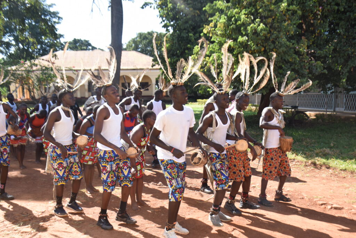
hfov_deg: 55.1
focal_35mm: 34
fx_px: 341
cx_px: 178
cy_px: 119
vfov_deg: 38.4
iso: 220
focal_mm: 23
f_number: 8
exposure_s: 1/250
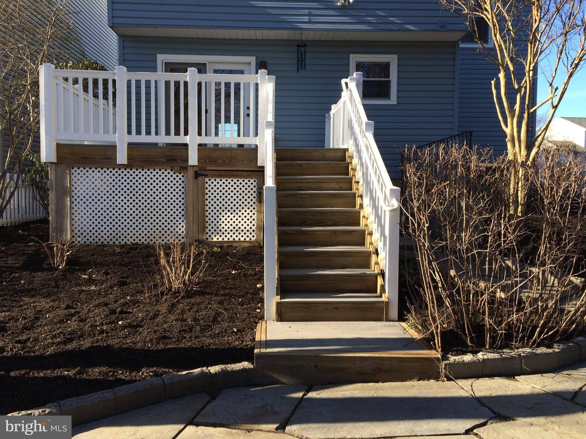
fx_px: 491
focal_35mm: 29
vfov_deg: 48.2
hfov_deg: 61.7
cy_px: 220
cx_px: 293
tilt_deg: -3.3
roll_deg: -1.7
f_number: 2.2
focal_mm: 4.15
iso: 32
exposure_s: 1/733
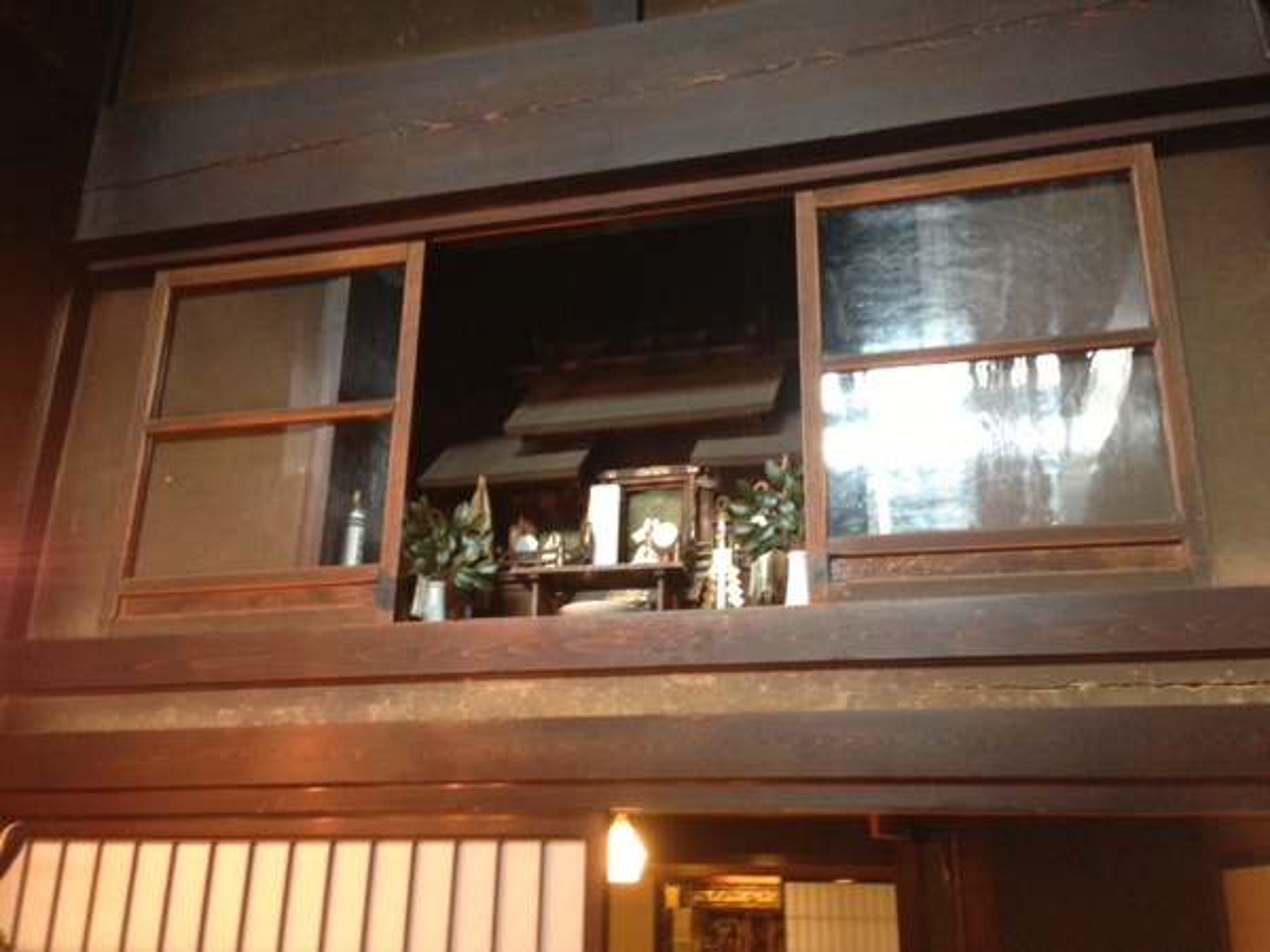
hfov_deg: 55.4
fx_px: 1211
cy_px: 476
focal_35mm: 33
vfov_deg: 42.9
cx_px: 635
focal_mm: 4.13
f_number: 2.4
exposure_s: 1/20
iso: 250
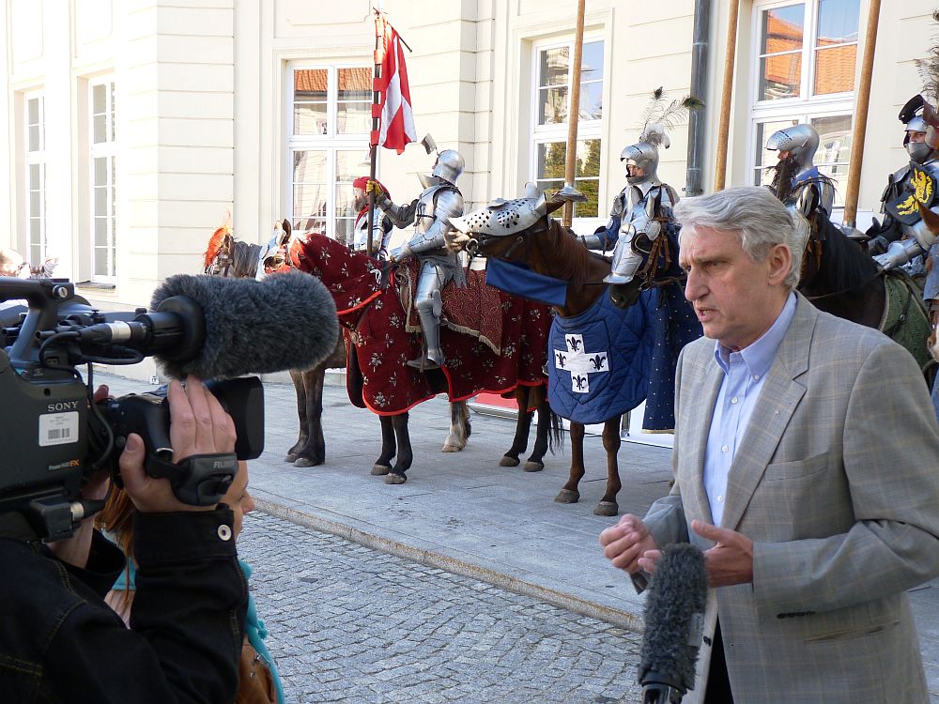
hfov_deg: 42.1
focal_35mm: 45
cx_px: 470
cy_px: 352
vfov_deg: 32.2
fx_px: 1221
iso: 80
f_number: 3.2
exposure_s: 1/100
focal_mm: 8
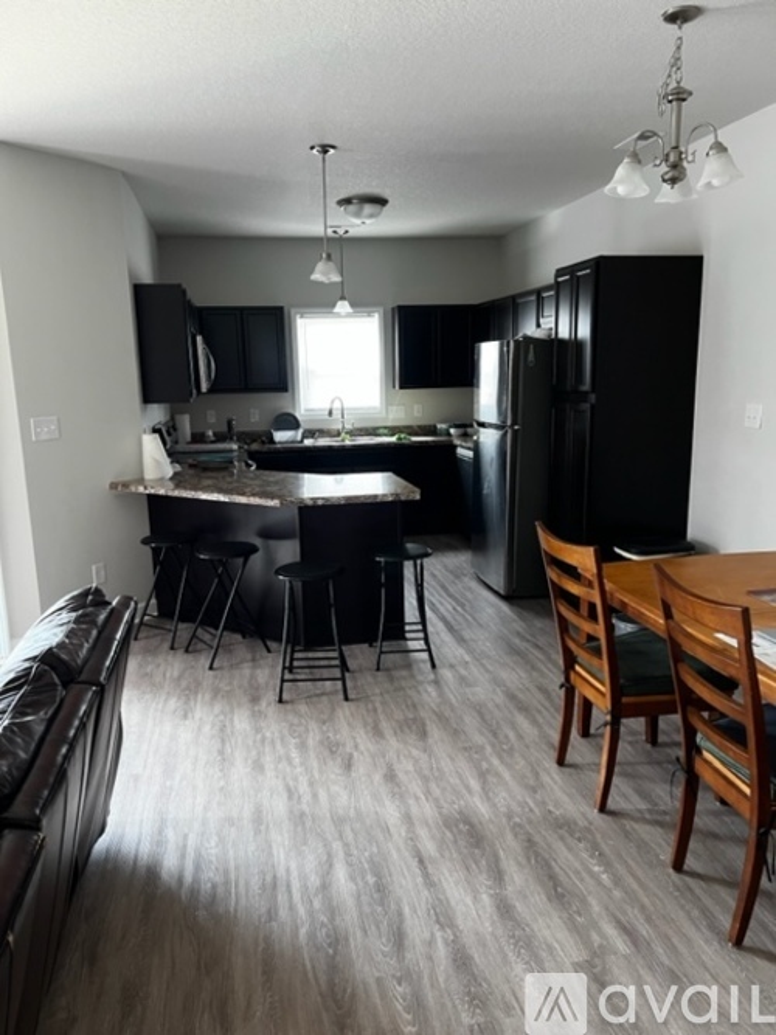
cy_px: 518
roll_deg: +0.7
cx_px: 388
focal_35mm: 26
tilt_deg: -11.0
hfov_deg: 53.0
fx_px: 777
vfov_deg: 67.3
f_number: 1.5
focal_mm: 5.7
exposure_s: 1/60
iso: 125
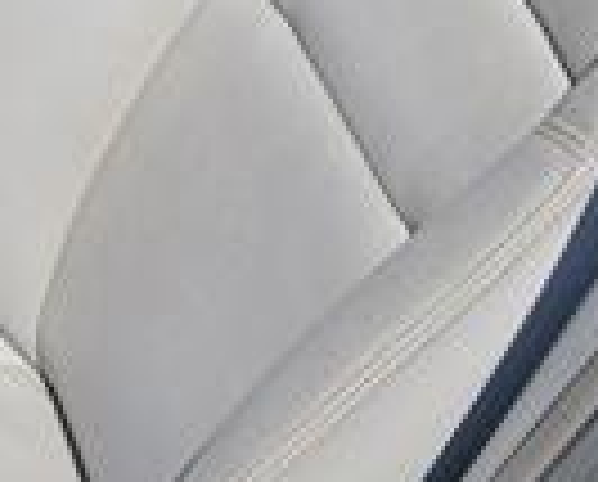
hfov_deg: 14.3
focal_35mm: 122
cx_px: -396
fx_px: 2164
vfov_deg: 12.5
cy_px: -45
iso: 20
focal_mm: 3.98
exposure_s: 1/218
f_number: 1.8
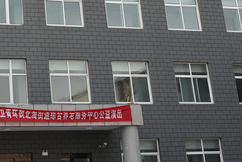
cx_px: -29
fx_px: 659
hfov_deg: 19.8
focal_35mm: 98
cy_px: -68
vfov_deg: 13.3
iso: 100
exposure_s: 1/125
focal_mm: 26
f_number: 5.6
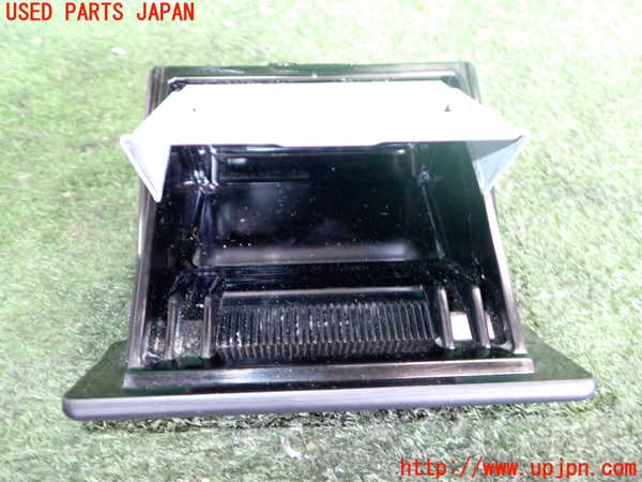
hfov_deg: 60.0
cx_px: 321
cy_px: 241
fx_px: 556
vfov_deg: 46.8
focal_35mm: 30
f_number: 2.3
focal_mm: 5.4
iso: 800
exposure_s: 1/30
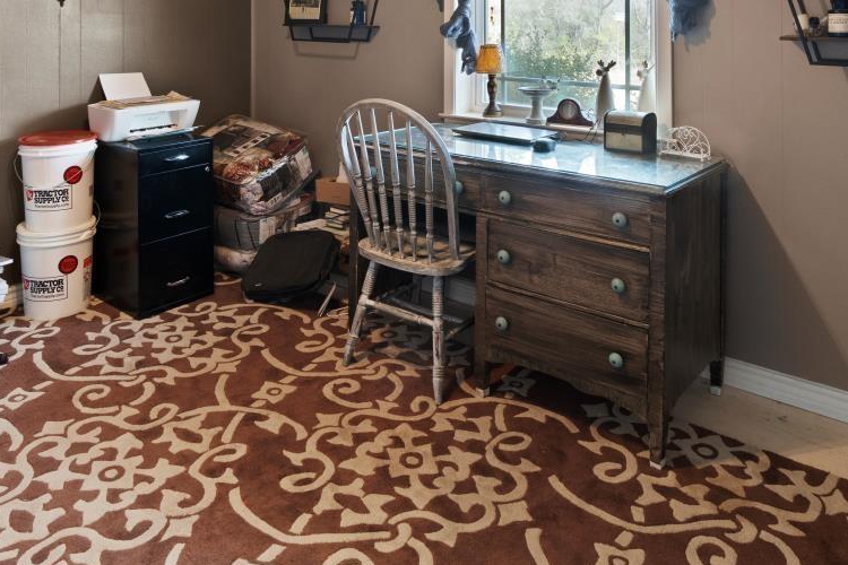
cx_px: 410
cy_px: 5
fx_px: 707
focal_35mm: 30
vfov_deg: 38.8
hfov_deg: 61.9
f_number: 7.1
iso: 320
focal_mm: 10
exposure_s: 5
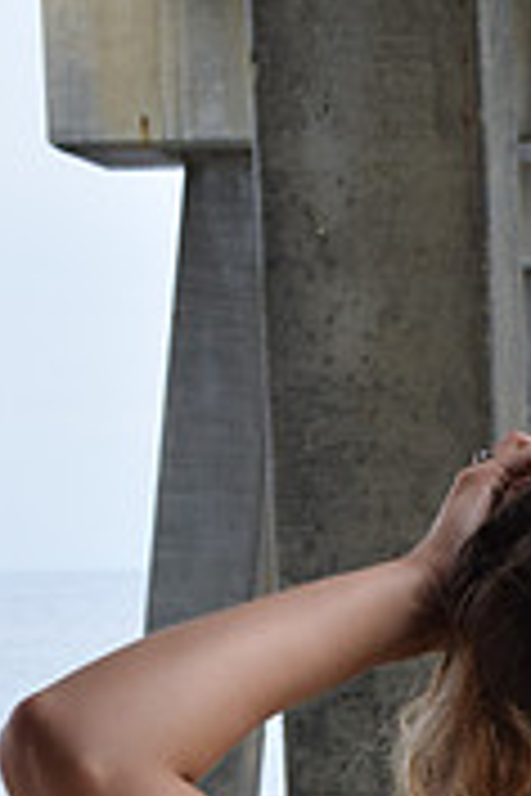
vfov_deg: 11.7
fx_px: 3695
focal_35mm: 167
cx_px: 812
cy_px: 1223
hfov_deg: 8.0
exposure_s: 1/250
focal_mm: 34
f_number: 8
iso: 250
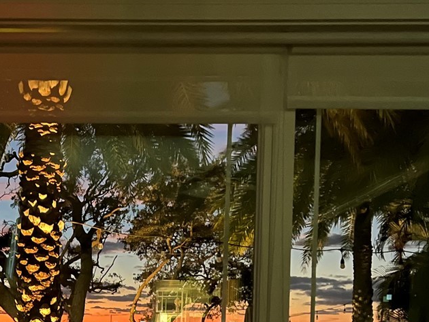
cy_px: 343
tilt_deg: -1.2
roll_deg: -1.2
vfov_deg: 21.3
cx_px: 20
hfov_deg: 28.0
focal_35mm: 66
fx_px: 818
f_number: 1.5
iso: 1250
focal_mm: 5.7
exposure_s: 1/9
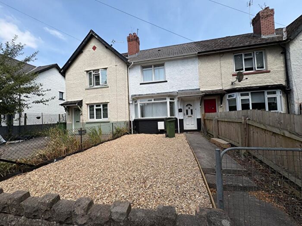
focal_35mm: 14
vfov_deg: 85.7
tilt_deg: +3.1
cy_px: 113
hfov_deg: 102.1
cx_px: 151
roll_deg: +2.5
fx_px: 122
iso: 40
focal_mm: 2.22
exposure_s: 1/1506
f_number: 2.2
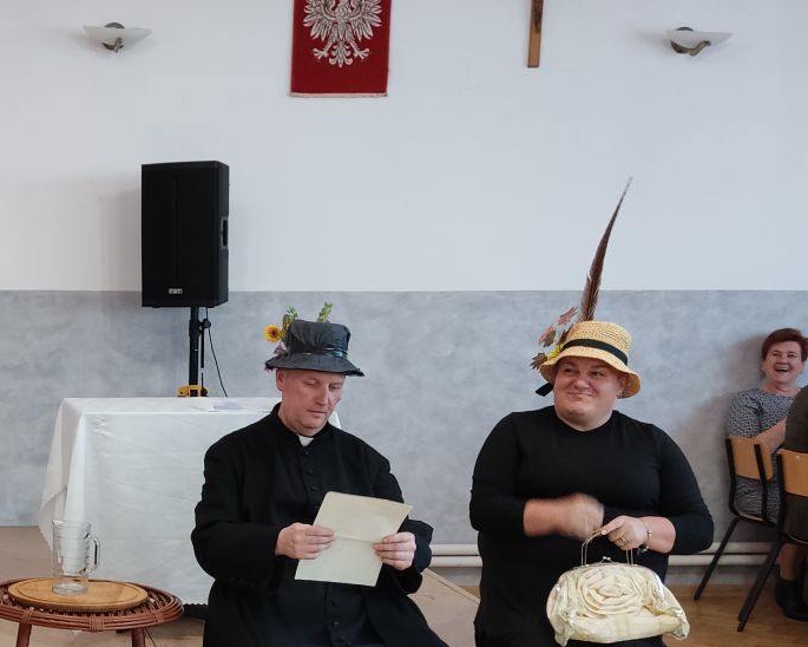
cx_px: 21
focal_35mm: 57
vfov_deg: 26.3
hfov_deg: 30.9
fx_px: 1363
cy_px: 502
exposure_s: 1/33
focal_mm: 4.71
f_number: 1.79
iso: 367
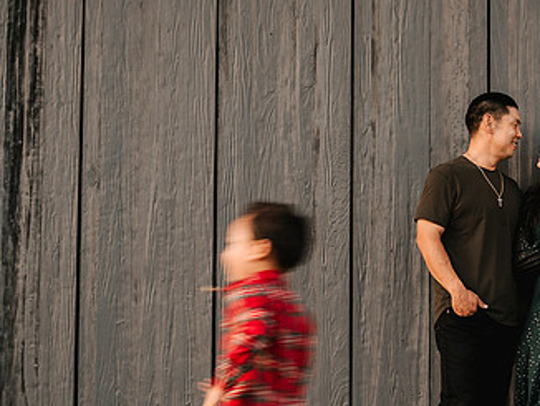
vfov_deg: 17.1
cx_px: 437
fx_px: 1343
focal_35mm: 86
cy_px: 306
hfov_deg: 22.4
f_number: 5.6
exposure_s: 1/80
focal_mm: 50
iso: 250
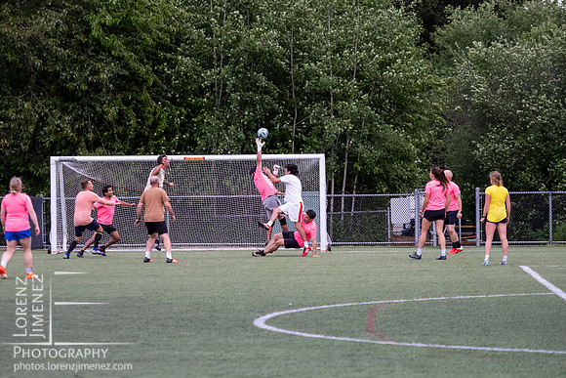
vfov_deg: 6.9
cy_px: 213
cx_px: 284
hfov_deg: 10.3
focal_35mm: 200
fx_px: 3143
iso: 2500
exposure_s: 1/1000
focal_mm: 95
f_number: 2.8
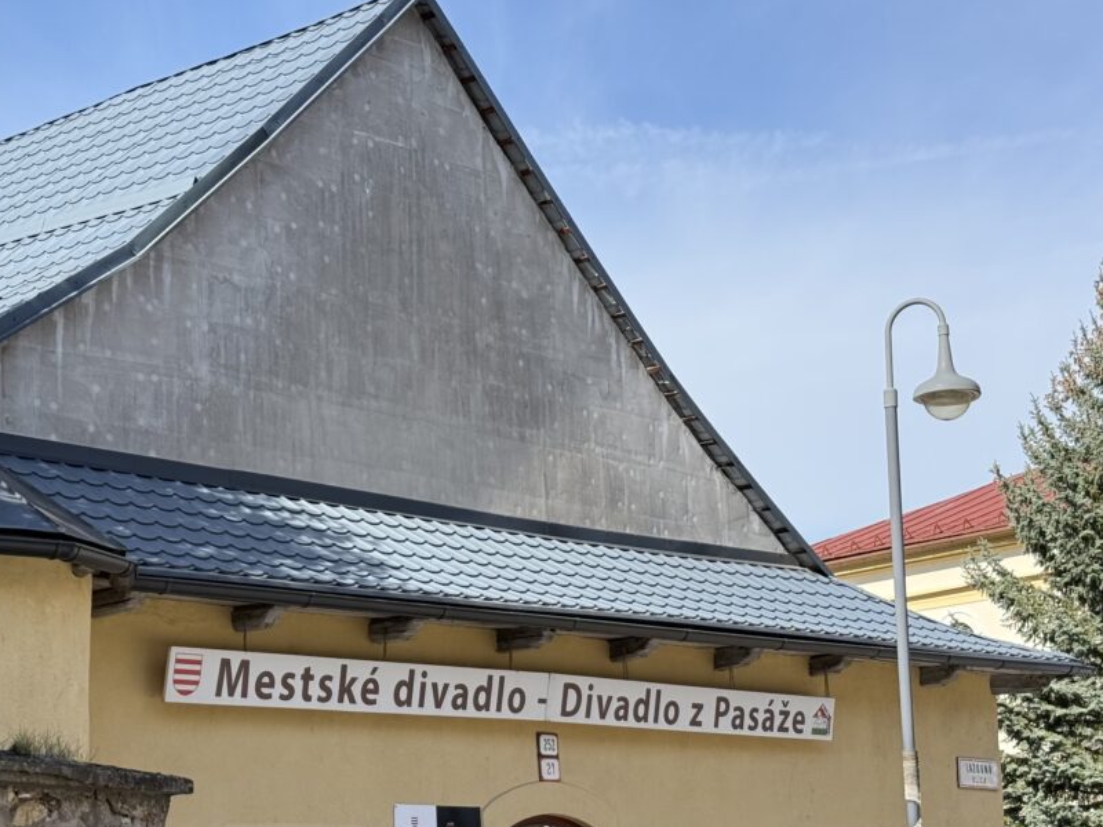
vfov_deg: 20.3
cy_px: 594
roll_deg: +0.8
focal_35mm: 72
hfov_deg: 26.7
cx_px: 285
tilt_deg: +6.0
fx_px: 2294
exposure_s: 1/2667
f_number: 1.78
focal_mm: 6.76
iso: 80
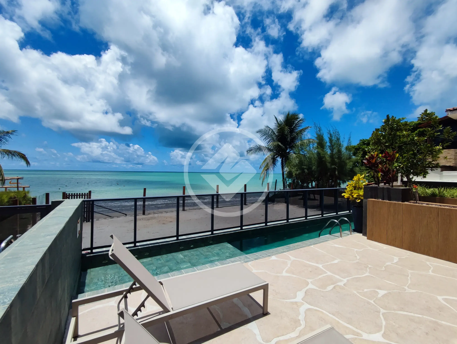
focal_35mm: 15
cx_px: 228
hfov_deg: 98.1
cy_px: 172
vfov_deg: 81.8
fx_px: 198
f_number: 2.2
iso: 50
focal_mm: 1.65
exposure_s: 1/3278
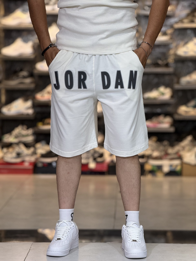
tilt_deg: -4.9
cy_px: 130
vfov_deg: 16.4
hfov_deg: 12.3
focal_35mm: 120
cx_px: 98
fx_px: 906
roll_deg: -0.3
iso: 100
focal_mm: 15.66
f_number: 2.8
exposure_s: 1/100
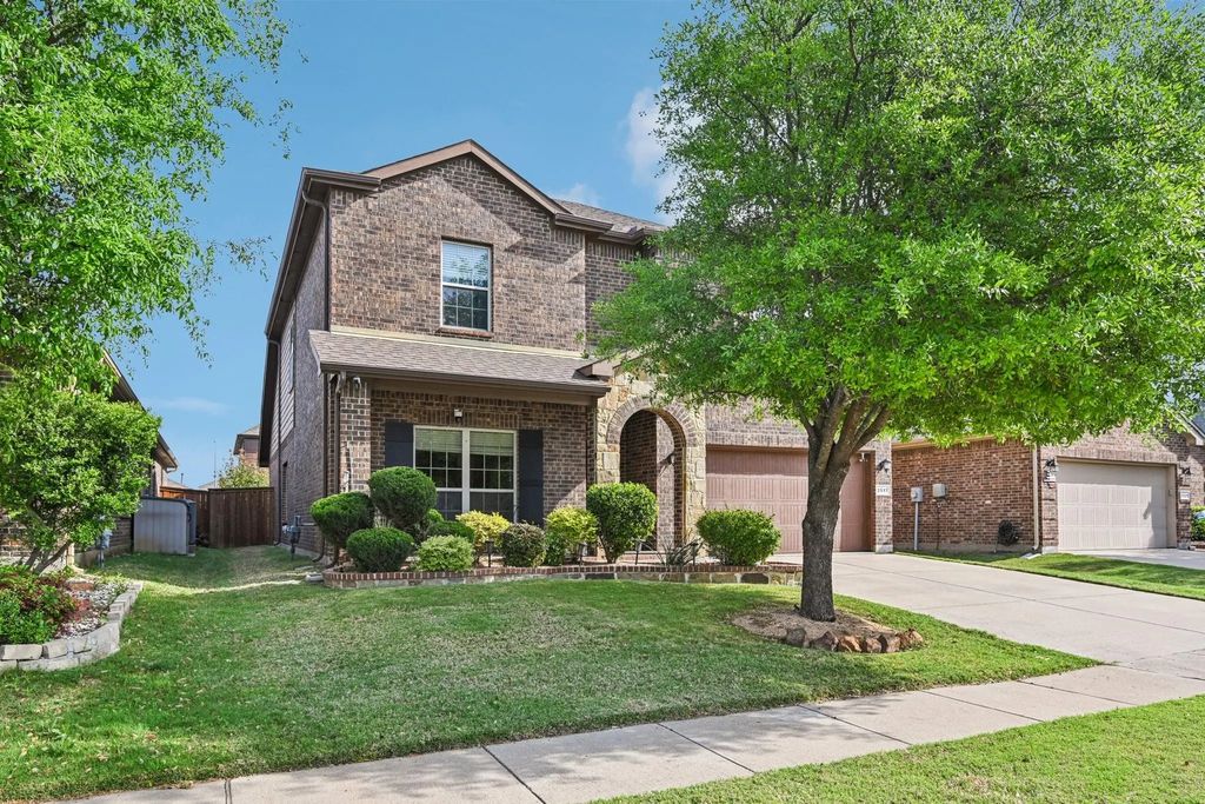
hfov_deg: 78.6
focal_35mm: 22
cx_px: 602
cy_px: 402
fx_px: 736
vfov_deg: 57.2
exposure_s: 1/400
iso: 400
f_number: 8
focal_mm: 22
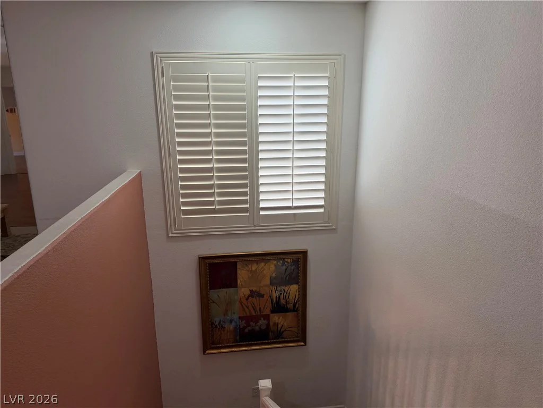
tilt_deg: -14.7
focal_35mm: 24
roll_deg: +0.7
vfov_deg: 56.8
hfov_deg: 71.6
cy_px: 204
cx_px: 272
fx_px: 376
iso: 160
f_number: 1.78
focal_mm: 6.76
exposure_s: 1/134
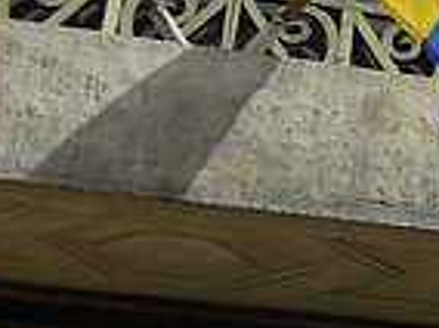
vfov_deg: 8.3
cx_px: 1351
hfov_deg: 8.9
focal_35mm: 178
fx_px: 2254
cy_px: 246
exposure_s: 1/1000
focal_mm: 5
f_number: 3.5
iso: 125
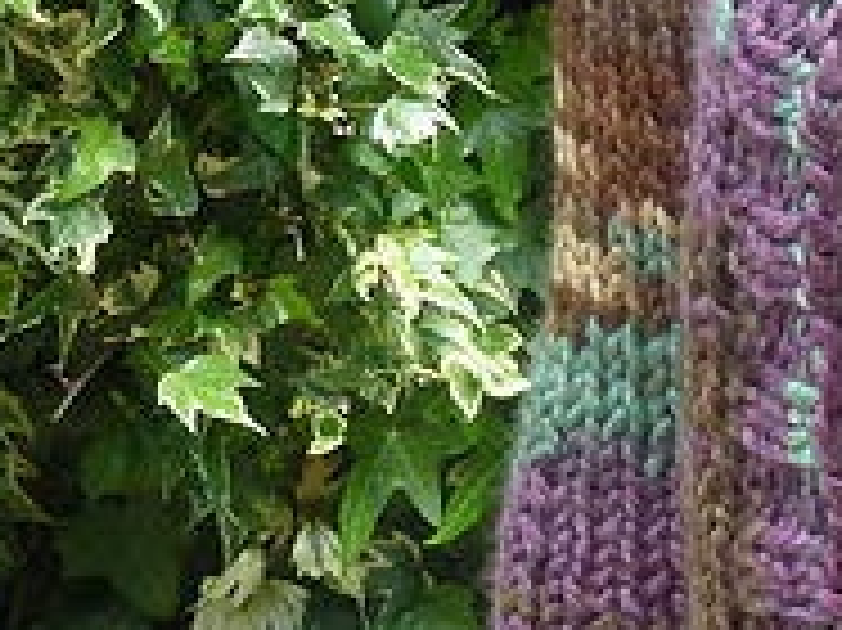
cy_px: 284
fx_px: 4327
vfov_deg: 8.3
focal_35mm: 178
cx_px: 1328
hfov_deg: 10.7
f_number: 4.3
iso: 250
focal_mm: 9.4
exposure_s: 1/80
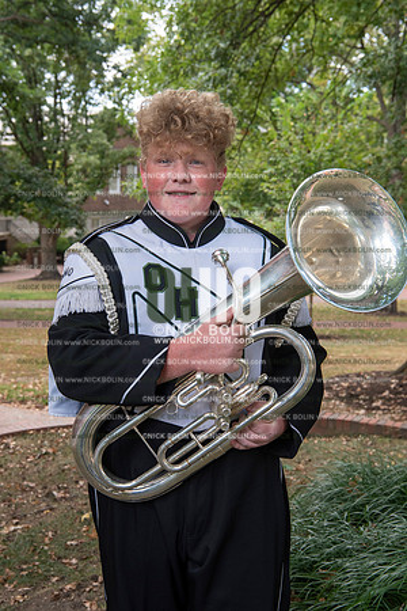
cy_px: 306
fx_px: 882
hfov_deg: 26.0
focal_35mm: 52
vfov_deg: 38.2
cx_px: 204
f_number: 8
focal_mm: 52
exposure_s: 1/100
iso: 500
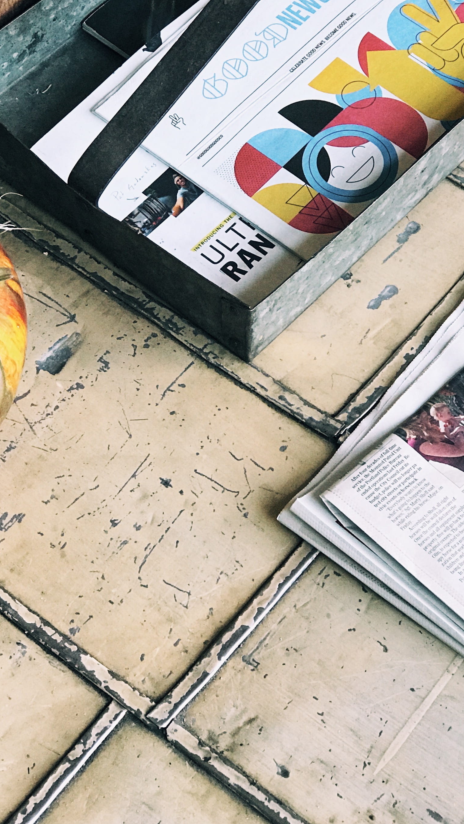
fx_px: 2012
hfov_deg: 13.2
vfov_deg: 23.0
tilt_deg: -53.6
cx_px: 257
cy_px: 250
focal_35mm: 92
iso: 125
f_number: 2.8
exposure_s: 1/60
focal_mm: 6.6
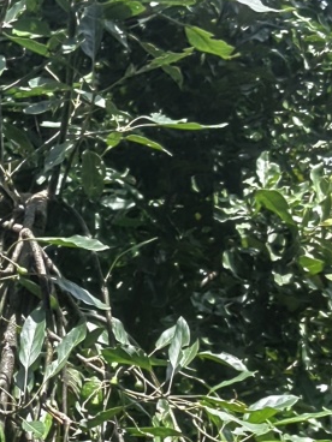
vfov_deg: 13.7
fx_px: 1816
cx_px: -108
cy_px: 432
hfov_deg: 10.2
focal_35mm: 142
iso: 50
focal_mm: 5.52
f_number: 1.9
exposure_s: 1/873
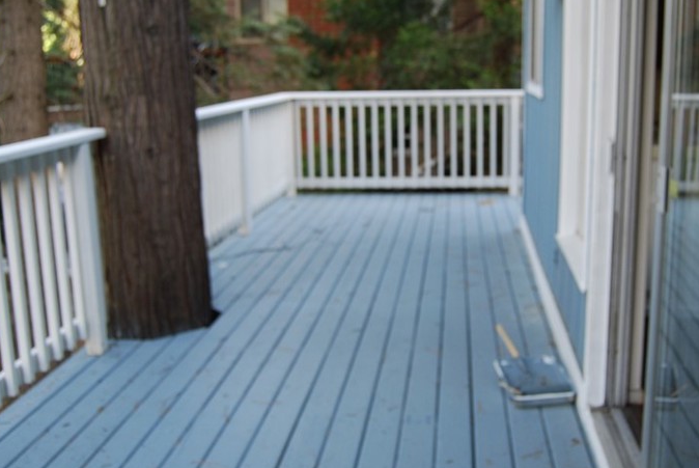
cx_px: 403
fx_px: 797
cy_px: 187
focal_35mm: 41
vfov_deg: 32.6
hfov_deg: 47.2
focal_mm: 18
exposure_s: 1/40
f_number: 3.5
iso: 200
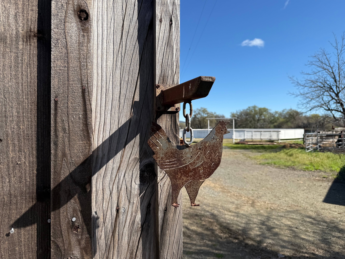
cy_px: 130
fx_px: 239
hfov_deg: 71.6
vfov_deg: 56.8
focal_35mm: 24
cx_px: 172
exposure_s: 1/3425
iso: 80
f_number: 1.78
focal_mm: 6.76
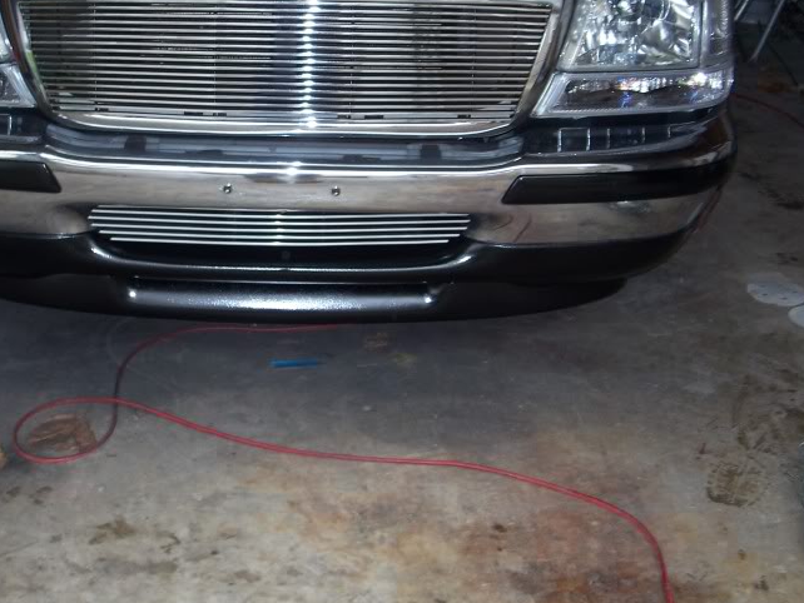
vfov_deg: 24.7
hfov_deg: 32.5
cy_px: 213
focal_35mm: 59
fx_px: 1371
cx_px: 297
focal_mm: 7.8
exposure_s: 1/60
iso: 80
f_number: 2.8
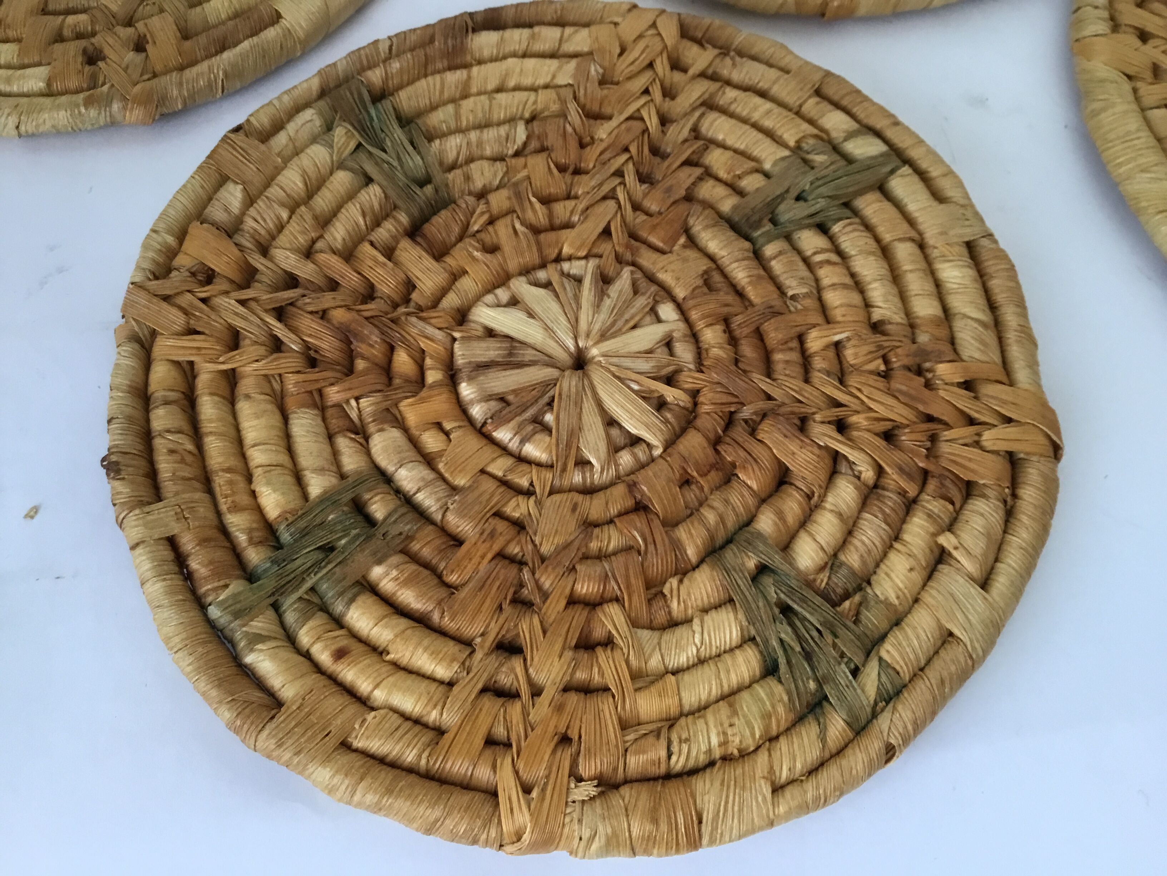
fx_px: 1045
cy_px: 438
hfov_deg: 58.4
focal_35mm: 31
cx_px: 584
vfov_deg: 45.4
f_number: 2.4
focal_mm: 3.3
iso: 50
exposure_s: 1/33
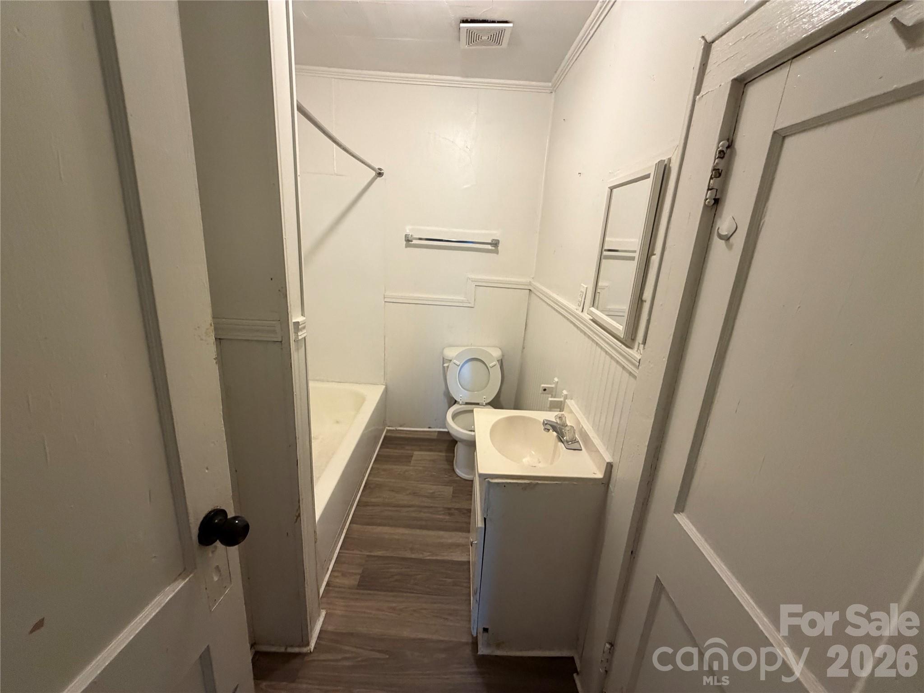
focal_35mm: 14
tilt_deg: -16.1
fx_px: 374
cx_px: 462
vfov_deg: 85.7
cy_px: 346
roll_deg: -3.2
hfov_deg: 102.1
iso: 320
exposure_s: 1/60
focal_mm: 2.22
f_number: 2.2
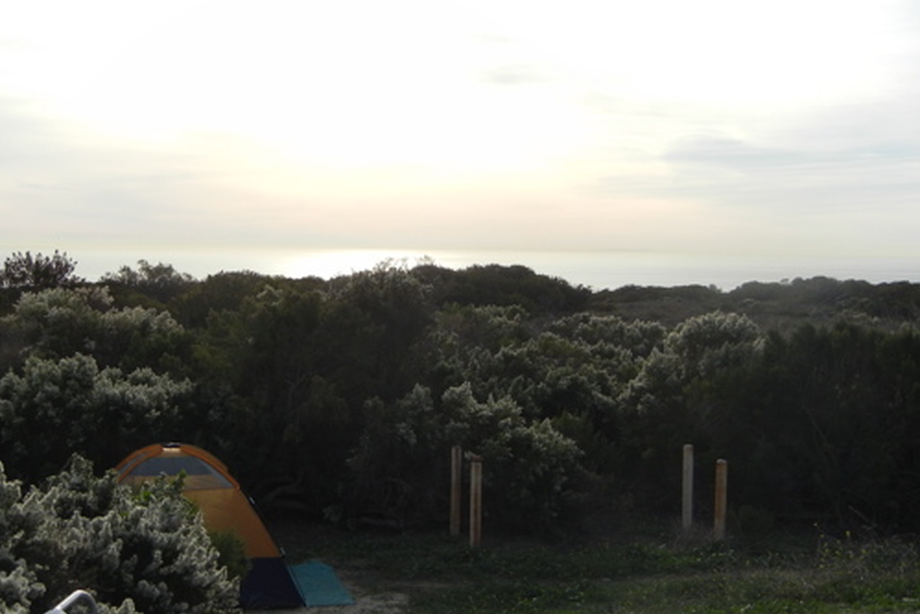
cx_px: 328
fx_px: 1150
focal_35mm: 45
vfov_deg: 29.9
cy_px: 306
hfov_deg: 43.2
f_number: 7
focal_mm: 5.4
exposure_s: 1/491
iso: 160
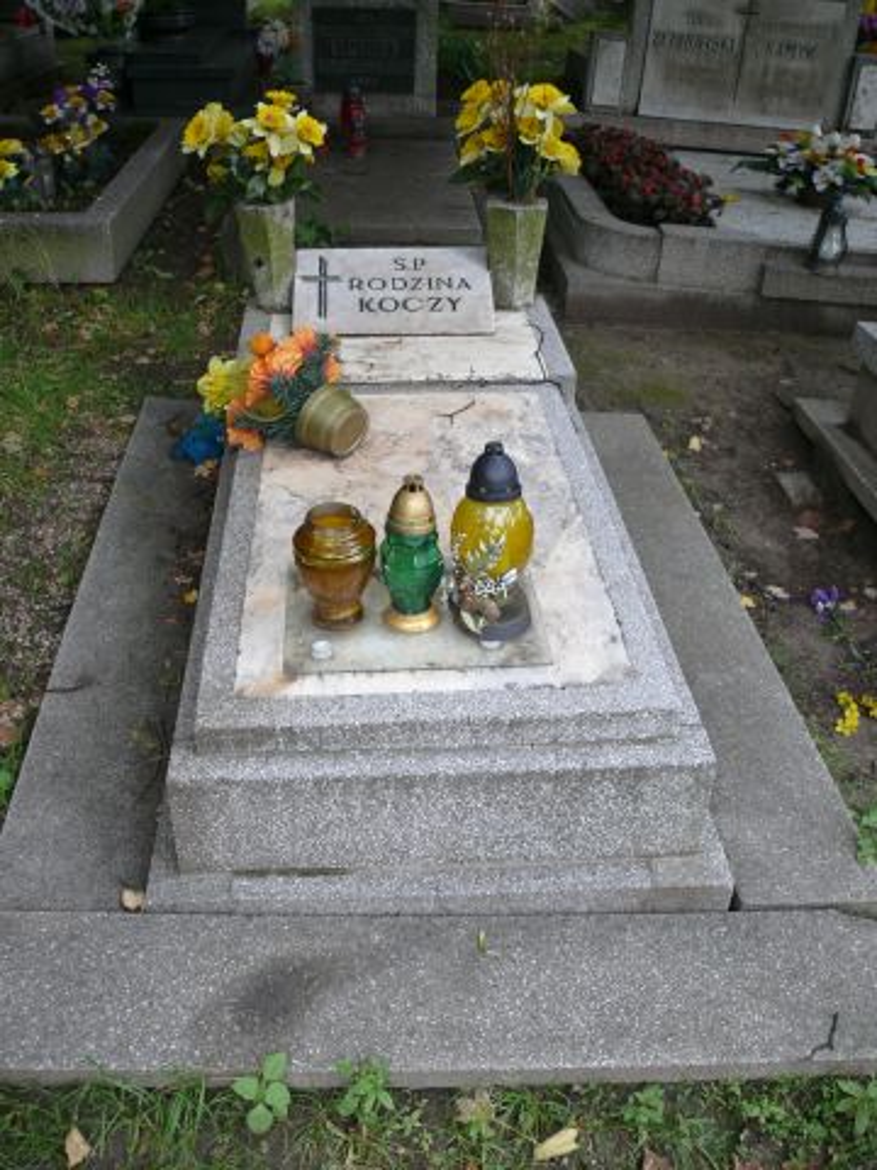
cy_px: 585
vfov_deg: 52.6
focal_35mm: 35
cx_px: 438
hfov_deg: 40.7
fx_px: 1182
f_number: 2.8
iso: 100
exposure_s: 1/80
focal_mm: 7.4
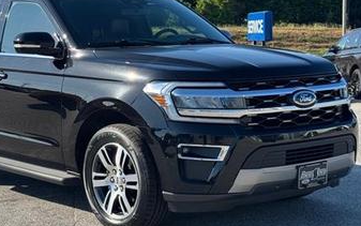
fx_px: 748
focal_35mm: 76
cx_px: 121
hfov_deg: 27.0
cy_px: 106
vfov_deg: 17.2
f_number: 1.78
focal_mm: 6.76
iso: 64
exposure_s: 1/2045
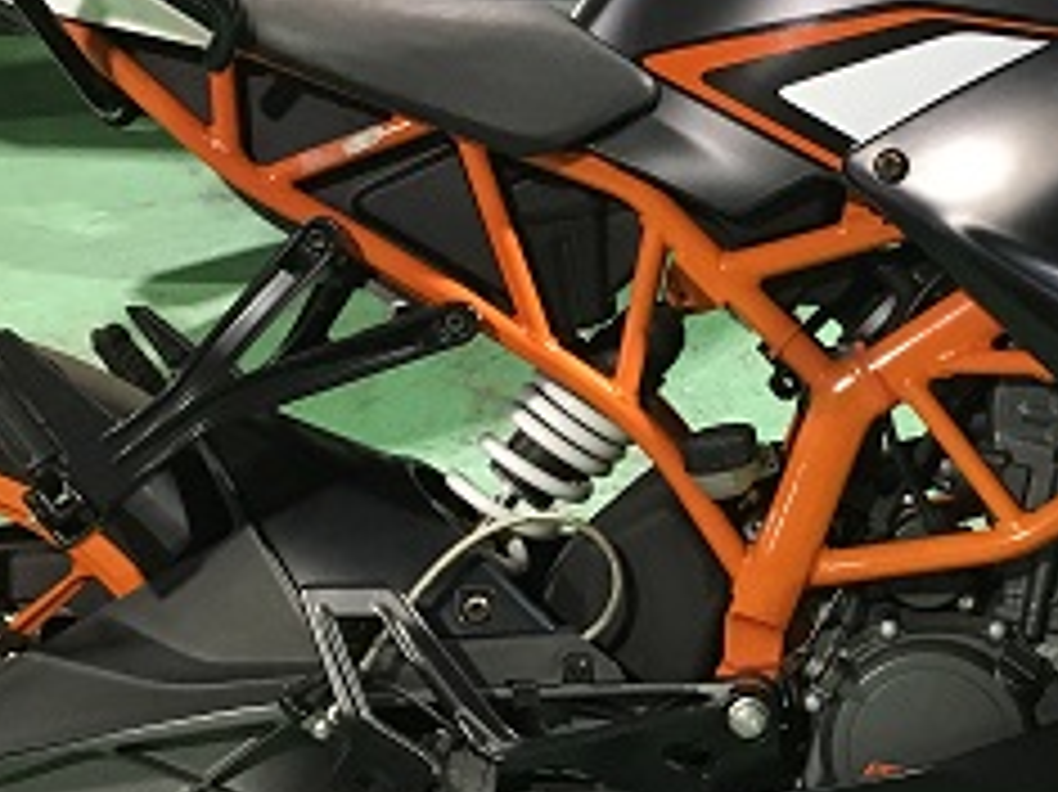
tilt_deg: -24.5
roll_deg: -1.4
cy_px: 461
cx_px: 842
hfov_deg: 22.2
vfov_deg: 16.9
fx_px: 2658
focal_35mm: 87
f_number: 2.2
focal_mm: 4.15
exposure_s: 1/30
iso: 200
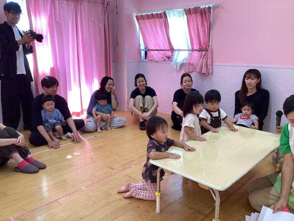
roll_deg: +0.1
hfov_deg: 58.4
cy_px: 110
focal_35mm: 31
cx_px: 147
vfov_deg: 45.4
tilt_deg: -14.6
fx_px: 263
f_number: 2.4
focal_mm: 3.3
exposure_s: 1/50
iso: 64
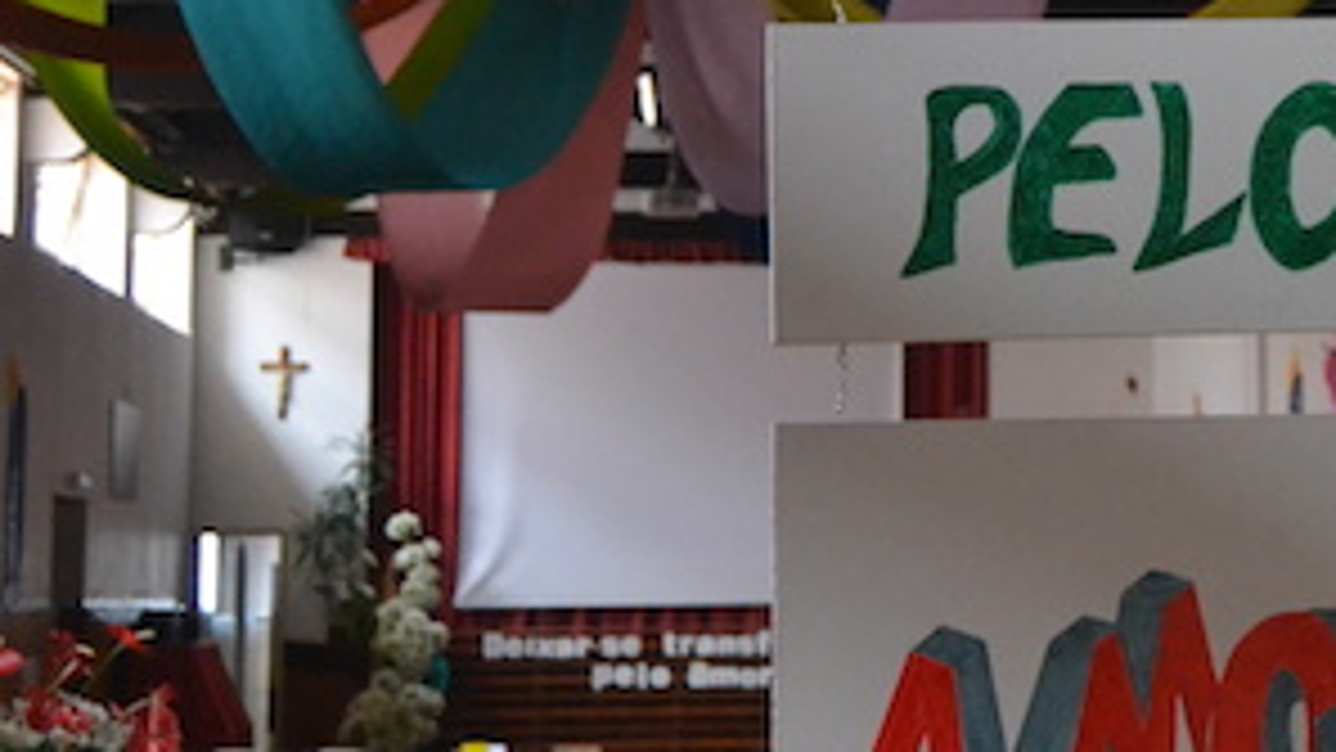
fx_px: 3153
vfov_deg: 13.5
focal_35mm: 89
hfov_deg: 23.4
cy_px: 97
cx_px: 1179
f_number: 3.8
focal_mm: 24
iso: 3200
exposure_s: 1/250
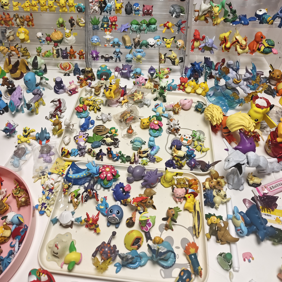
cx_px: 140
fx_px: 258
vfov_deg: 56.0
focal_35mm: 28
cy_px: 92
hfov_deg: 57.3
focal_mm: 8.67
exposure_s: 1/100
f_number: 1.75
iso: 244
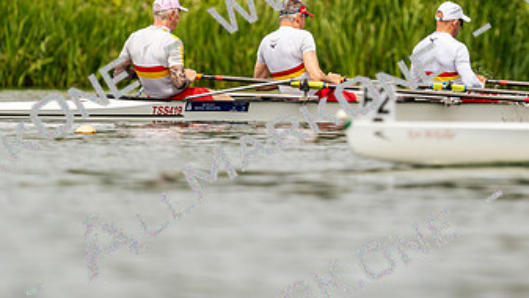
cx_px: 402
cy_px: 38
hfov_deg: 2.0
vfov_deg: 1.1
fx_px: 15186
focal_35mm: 1082
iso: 200
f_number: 6.3
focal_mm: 600
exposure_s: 1/2000
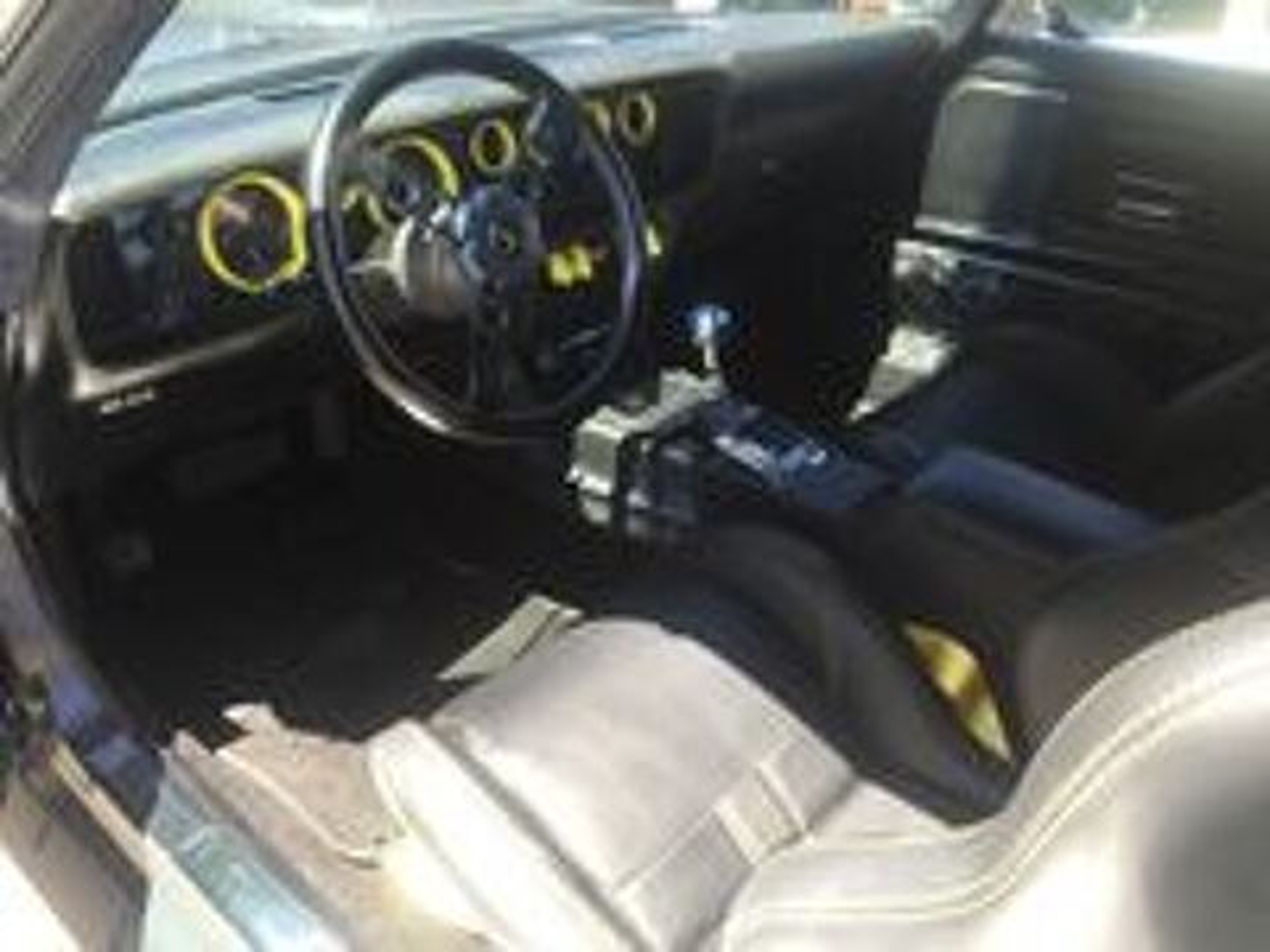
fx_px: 1064
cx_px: 635
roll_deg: -1.5
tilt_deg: -30.8
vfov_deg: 48.2
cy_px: 476
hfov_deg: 61.7
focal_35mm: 29
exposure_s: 1/111
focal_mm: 4.15
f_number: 2.2
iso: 32
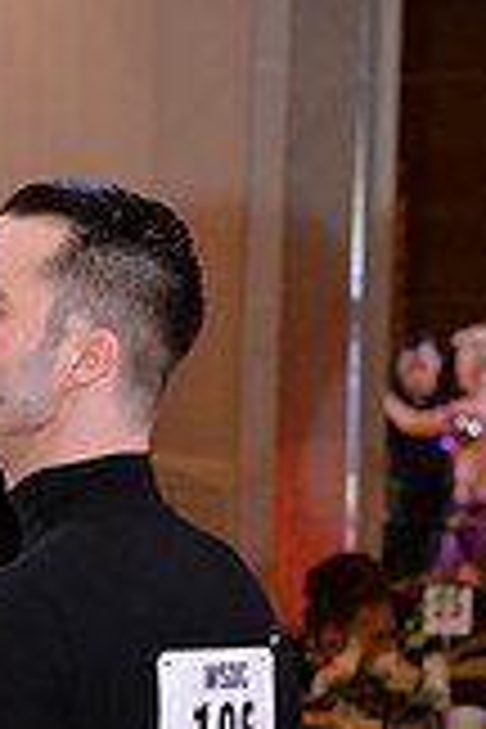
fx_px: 7249
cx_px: -272
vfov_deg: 5.7
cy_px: 1156
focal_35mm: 358
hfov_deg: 3.8
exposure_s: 1/250
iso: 1600
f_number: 6.3
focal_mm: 100
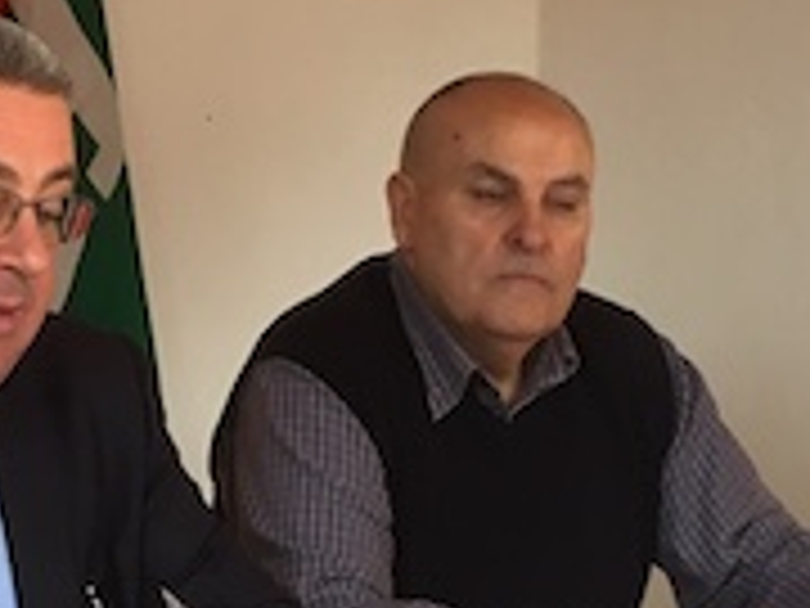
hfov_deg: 17.1
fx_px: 2644
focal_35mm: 113
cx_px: 45
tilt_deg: -3.5
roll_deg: +0.8
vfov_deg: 13.1
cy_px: 448
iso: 50
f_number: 2.2
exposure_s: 1/33
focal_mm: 4.15
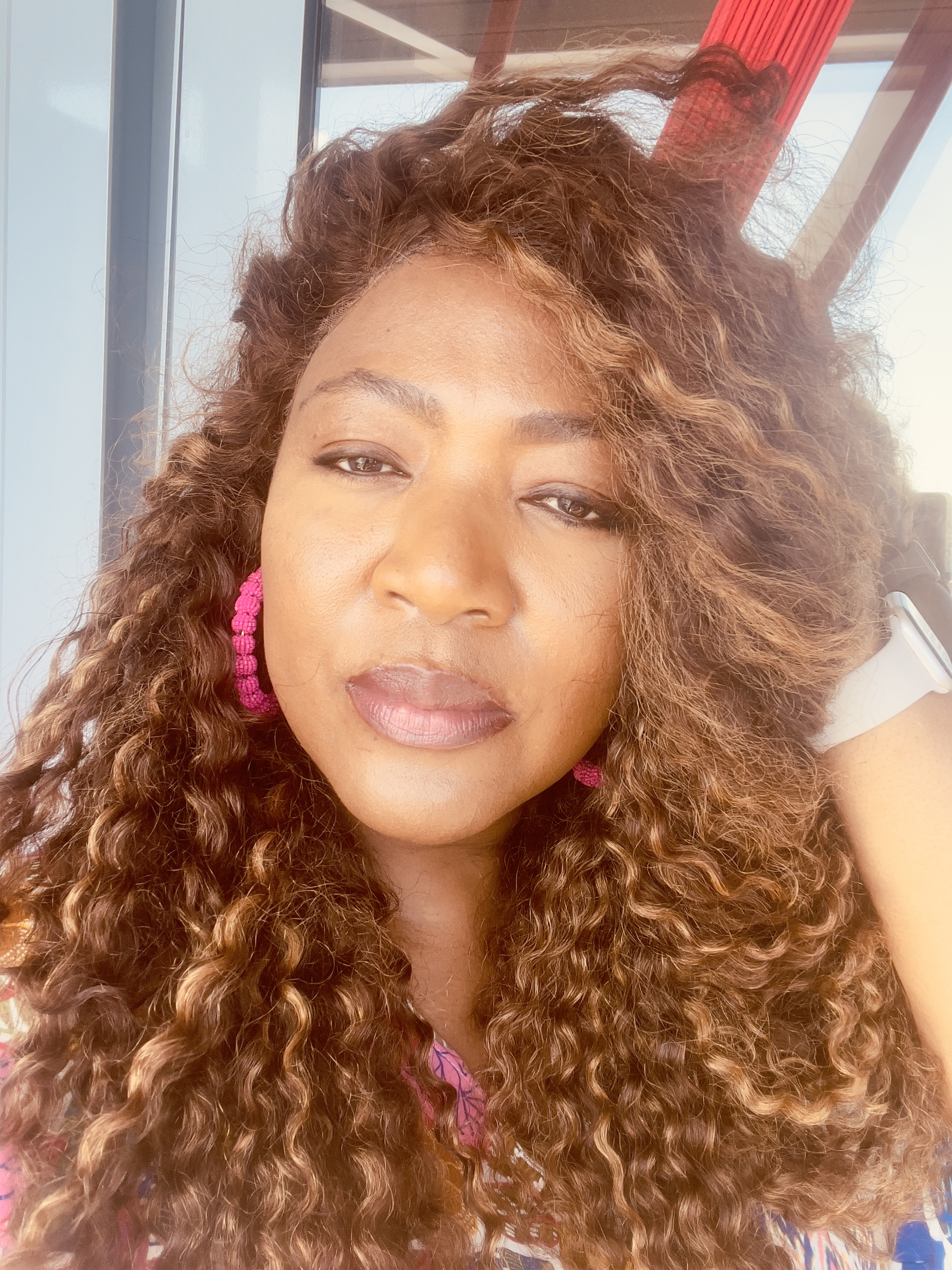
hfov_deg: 46.8
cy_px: 635
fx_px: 1100
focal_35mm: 30
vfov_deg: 60.0
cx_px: 476
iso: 40
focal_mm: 2.71
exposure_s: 1/121
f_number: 2.2
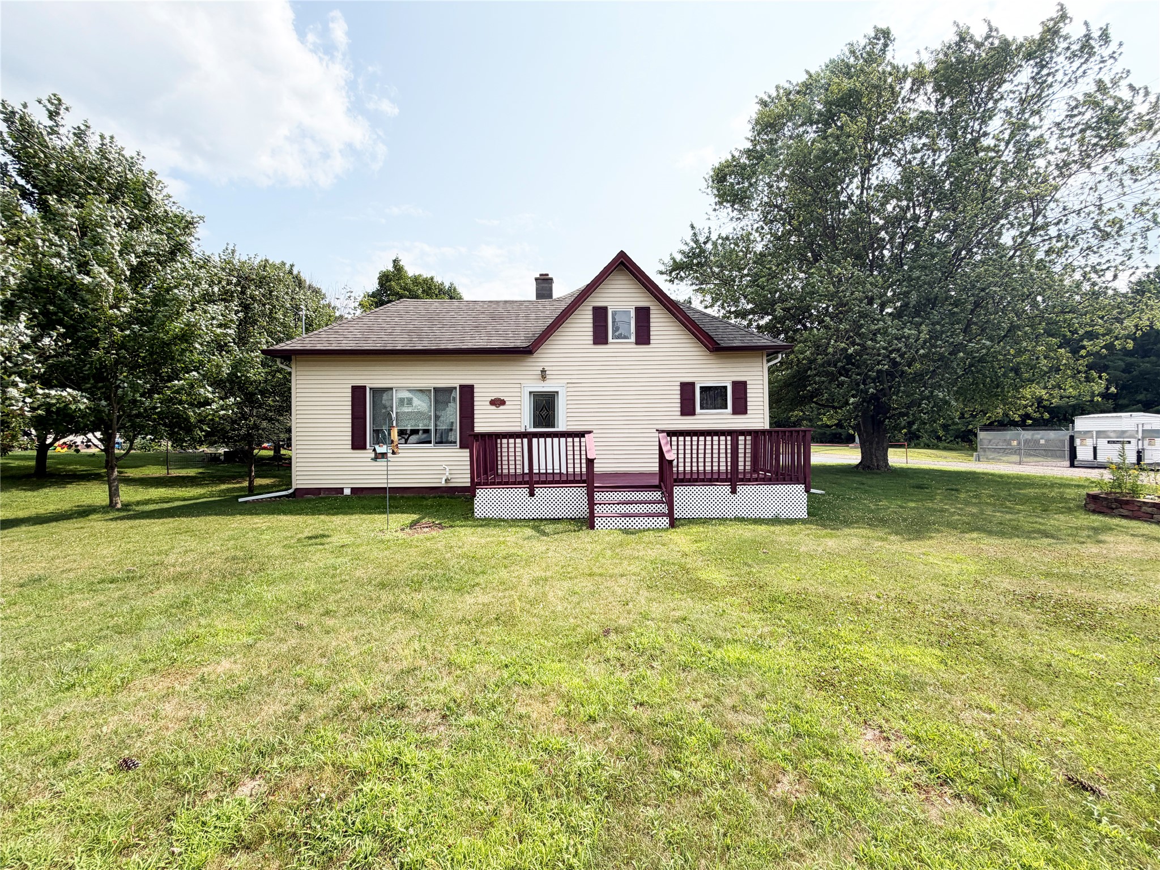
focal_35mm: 14
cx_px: 580
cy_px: 435
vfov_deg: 85.7
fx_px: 469
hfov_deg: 102.1
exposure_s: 1/789
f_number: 2.2
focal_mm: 2.22
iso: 20
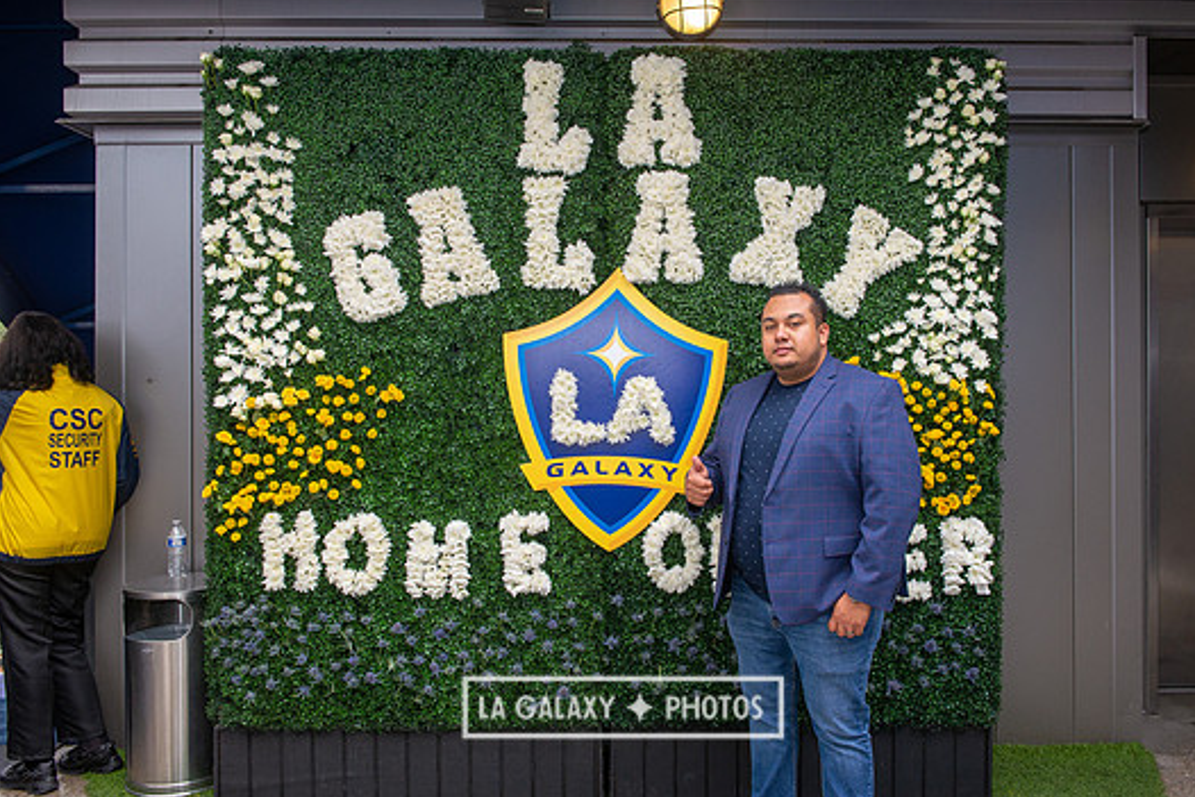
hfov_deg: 58.7
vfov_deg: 41.1
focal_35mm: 32
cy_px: 367
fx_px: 1062
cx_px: 622
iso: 500
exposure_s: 1/160
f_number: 6.3
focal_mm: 29
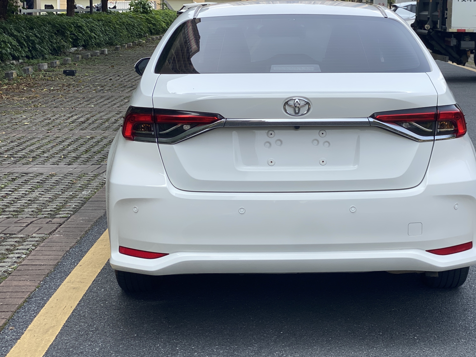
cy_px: 141
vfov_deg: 21.0
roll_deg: +0.2
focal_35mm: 70
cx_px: 298
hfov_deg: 27.7
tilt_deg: -8.1
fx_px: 963
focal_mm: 6
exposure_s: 1/716
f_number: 2
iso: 20
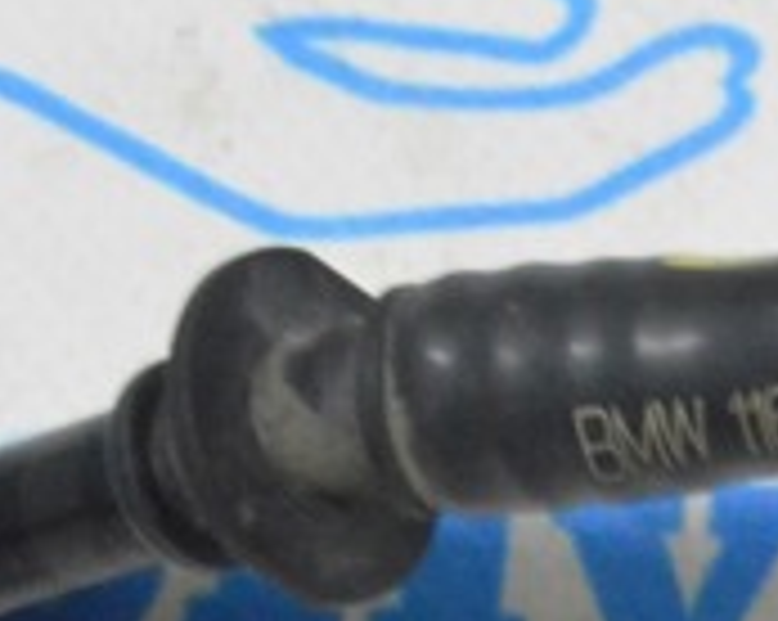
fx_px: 6595
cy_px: 362
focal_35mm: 287
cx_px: 1003
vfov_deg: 5.4
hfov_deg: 6.7
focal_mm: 55
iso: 6400
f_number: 20
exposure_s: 1/15
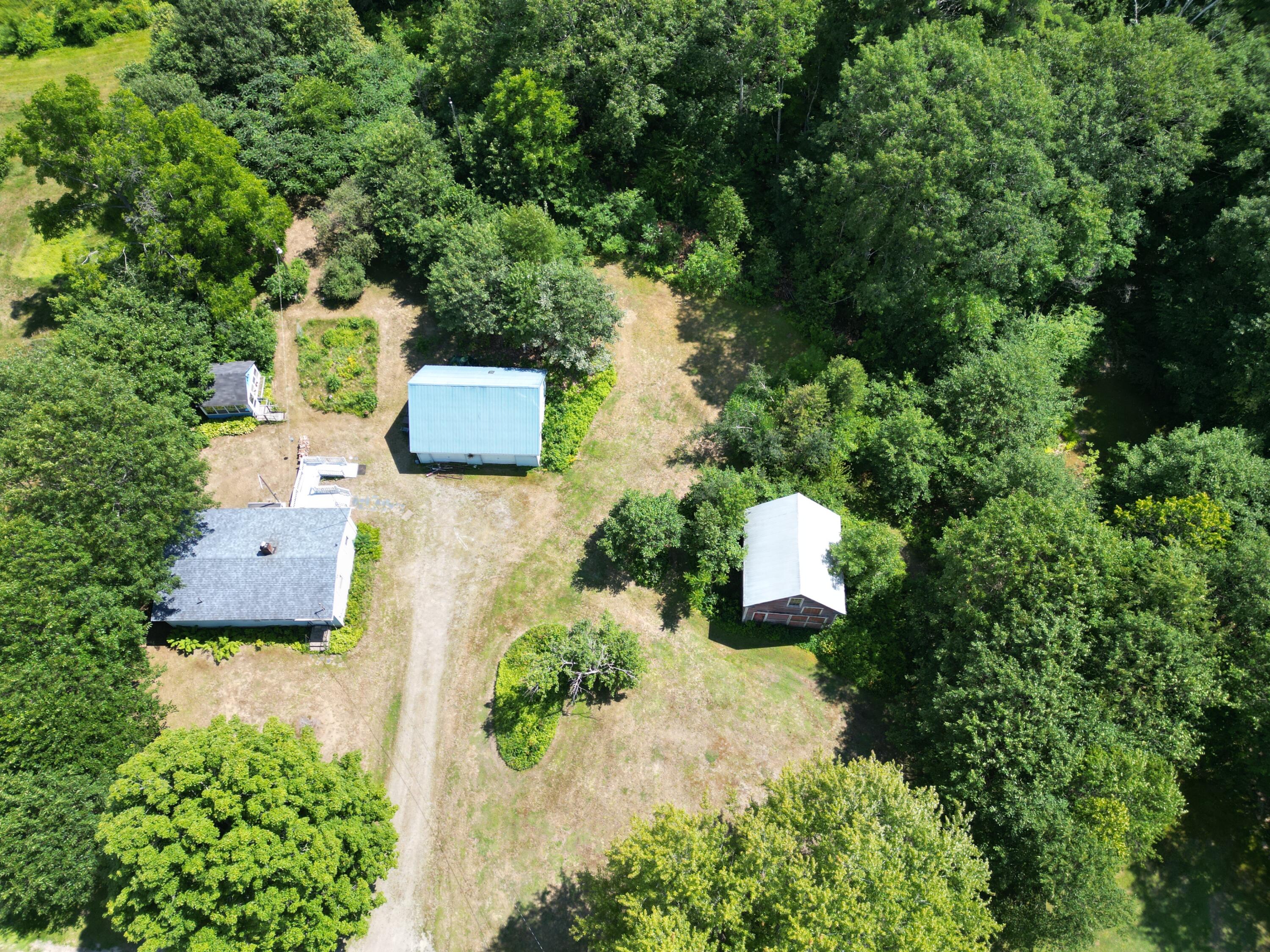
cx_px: 635
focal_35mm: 24
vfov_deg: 56.8
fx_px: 881
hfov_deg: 71.6
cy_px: 476
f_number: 1.7
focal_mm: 6.72
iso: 110
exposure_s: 1/1250
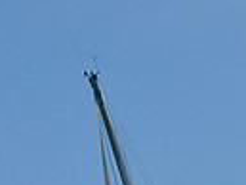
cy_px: 521
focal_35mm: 303
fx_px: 2155
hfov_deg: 6.5
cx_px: 268
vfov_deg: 4.7
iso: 280
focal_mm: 70
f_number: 10
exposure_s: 1/1250
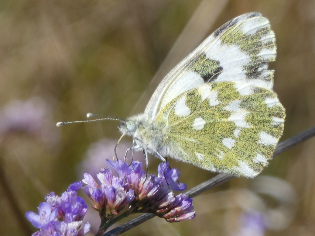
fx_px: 4004
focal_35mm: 440
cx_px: 158
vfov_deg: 3.4
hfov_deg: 4.5
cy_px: 118
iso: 80
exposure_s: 1/160
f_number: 5.6
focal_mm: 78.8
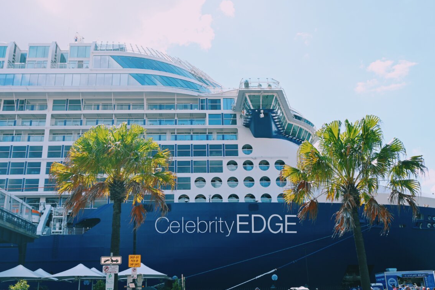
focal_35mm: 36
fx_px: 432
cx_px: 212
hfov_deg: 53.4
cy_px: 142
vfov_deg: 37.1
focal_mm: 22.5
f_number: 7.1
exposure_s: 1/400
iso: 100
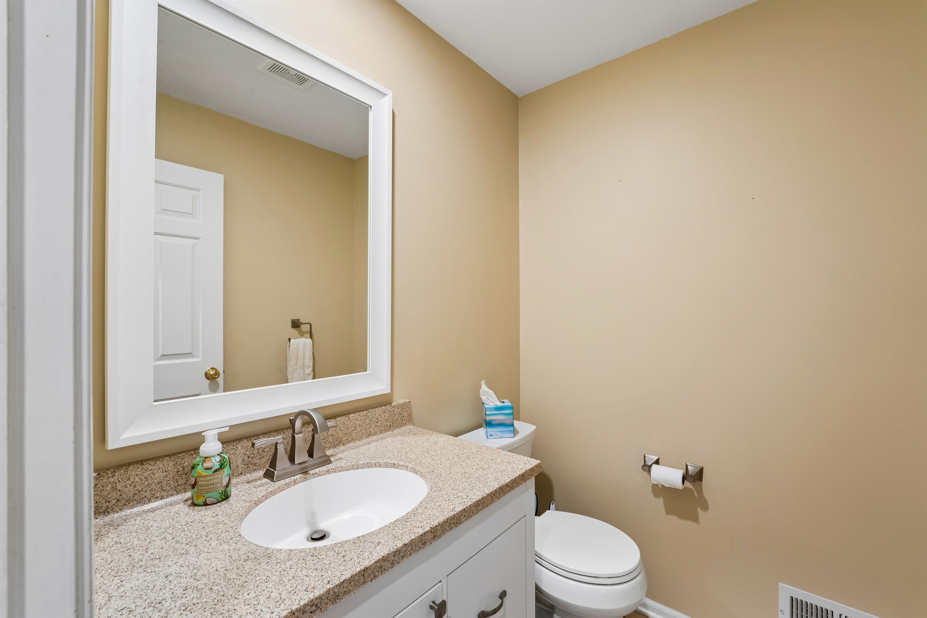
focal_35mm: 15
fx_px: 391
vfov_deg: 76.6
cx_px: 464
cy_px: 309
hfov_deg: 99.6
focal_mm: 15.2
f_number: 13
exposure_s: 1/2
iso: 400
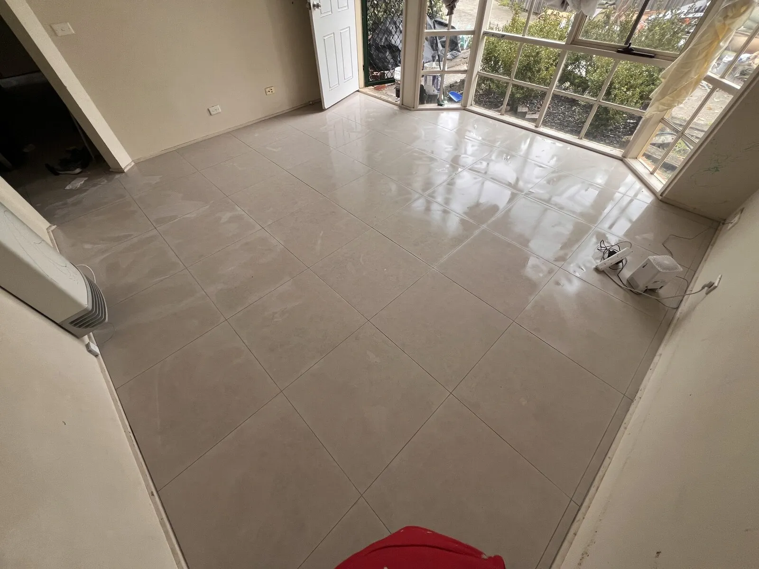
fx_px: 285
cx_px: 380
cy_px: 284
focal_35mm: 13
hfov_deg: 106.2
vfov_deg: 89.9
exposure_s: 1/99
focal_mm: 1.57
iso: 64
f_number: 1.8
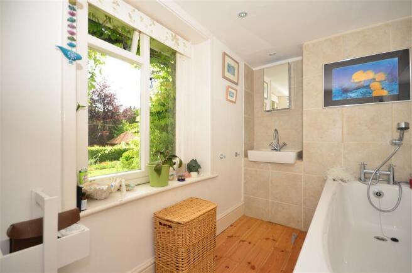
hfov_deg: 92.6
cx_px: 206
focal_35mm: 17
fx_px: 197
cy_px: 136
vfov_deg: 69.4
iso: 200
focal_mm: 11.5
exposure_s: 1/200
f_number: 5.6
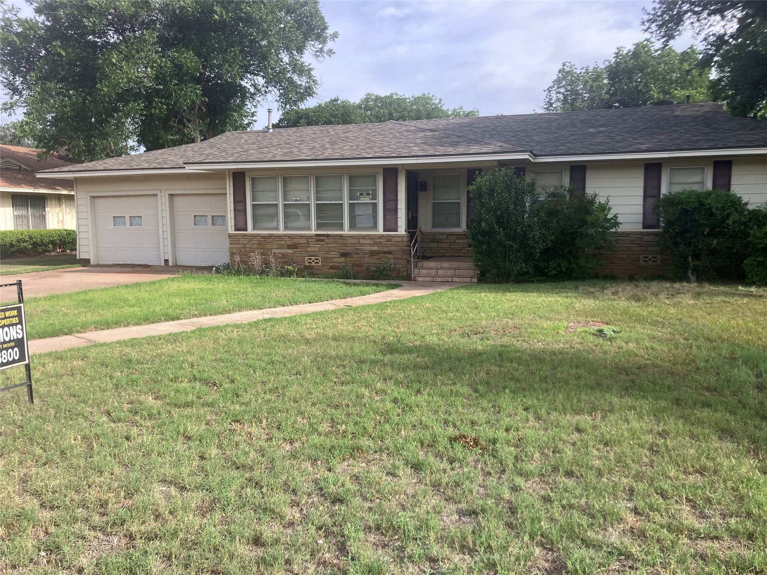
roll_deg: +1.9
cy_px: 288
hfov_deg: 63.4
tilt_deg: -6.2
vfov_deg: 49.7
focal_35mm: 28
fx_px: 620
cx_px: 384
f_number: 1.8
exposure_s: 1/810
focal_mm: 3.99
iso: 32
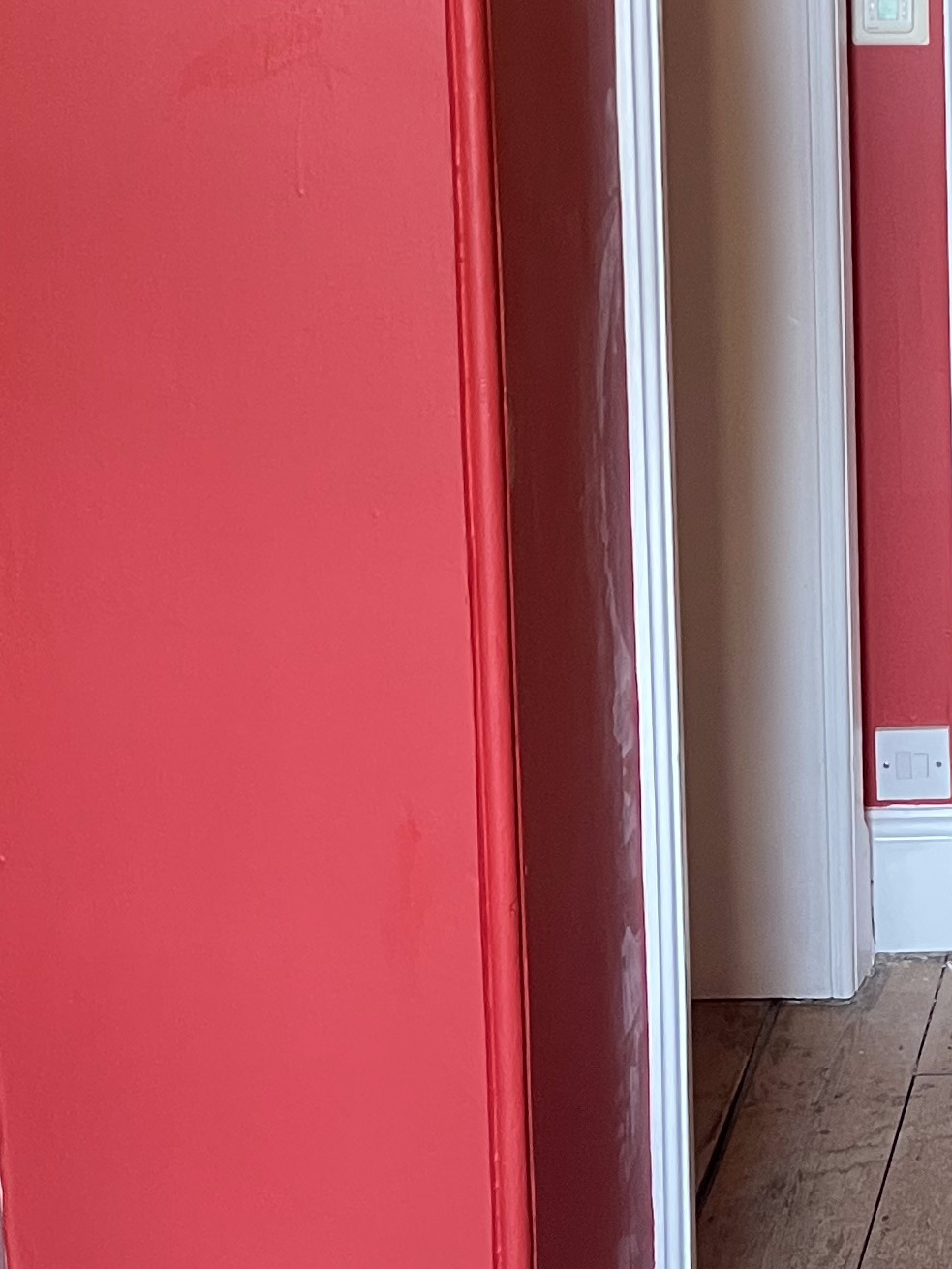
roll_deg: +0.7
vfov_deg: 23.2
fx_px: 2933
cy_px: -57
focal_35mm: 80
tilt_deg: -5.7
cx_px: 1400
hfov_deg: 16.8
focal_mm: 5.1
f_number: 1.6
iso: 200
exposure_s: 1/50
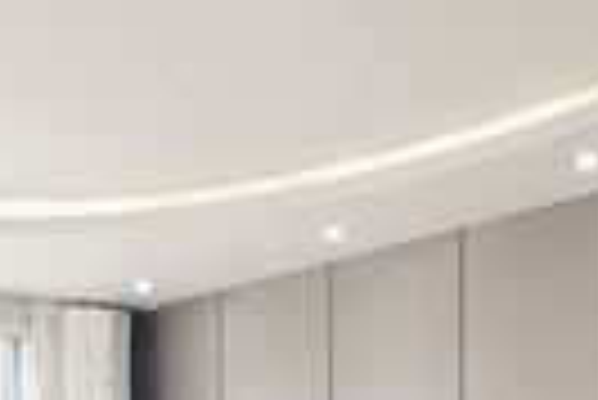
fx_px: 1497
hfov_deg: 22.5
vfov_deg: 14.2
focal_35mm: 90
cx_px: 193
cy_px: 611
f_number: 9
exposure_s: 1/20
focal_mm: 10
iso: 800
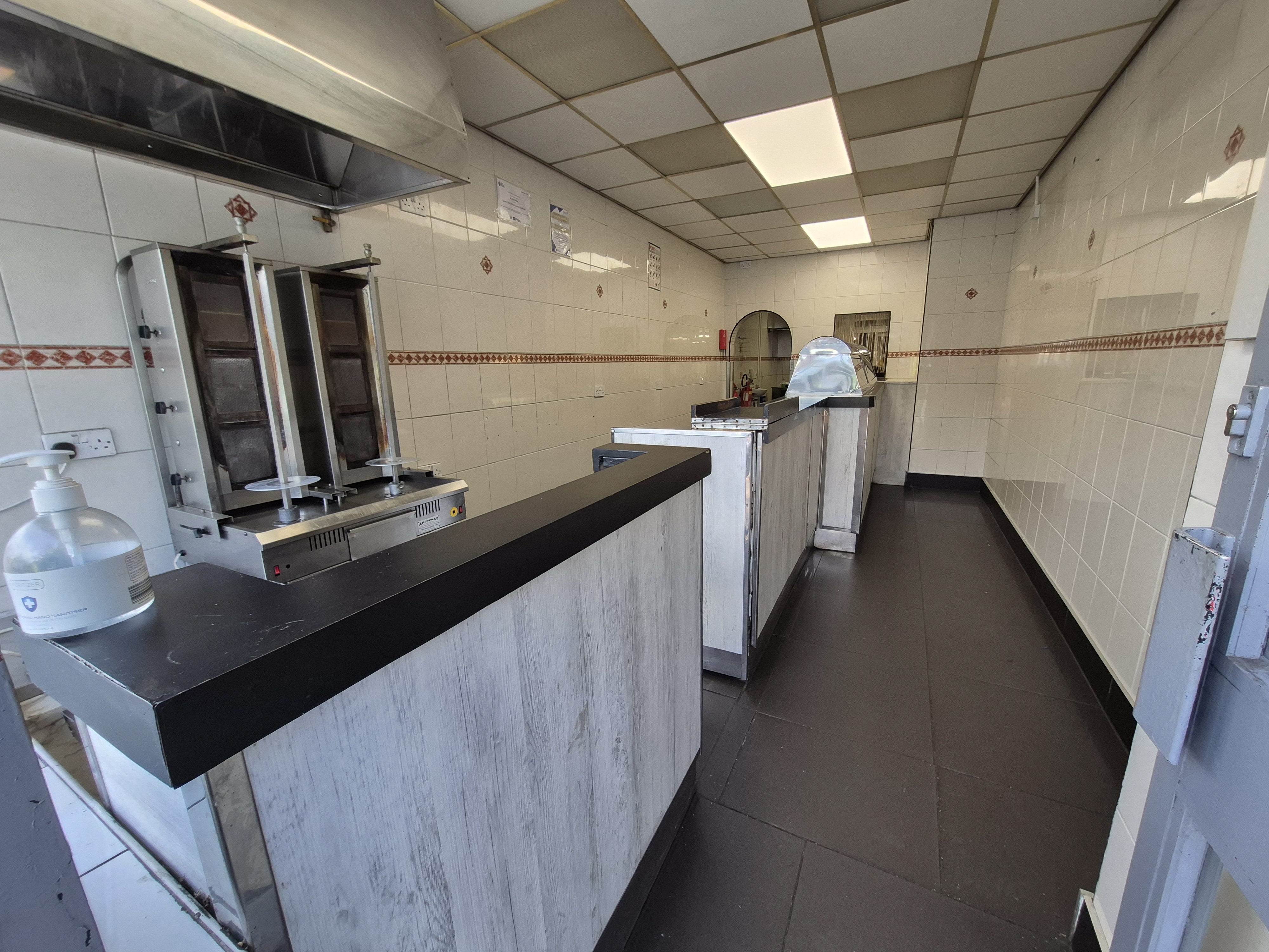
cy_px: 476
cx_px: 634
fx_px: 477
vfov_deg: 89.9
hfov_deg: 106.2
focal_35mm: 13
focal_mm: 1.74
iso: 80
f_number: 2.2
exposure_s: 1/100
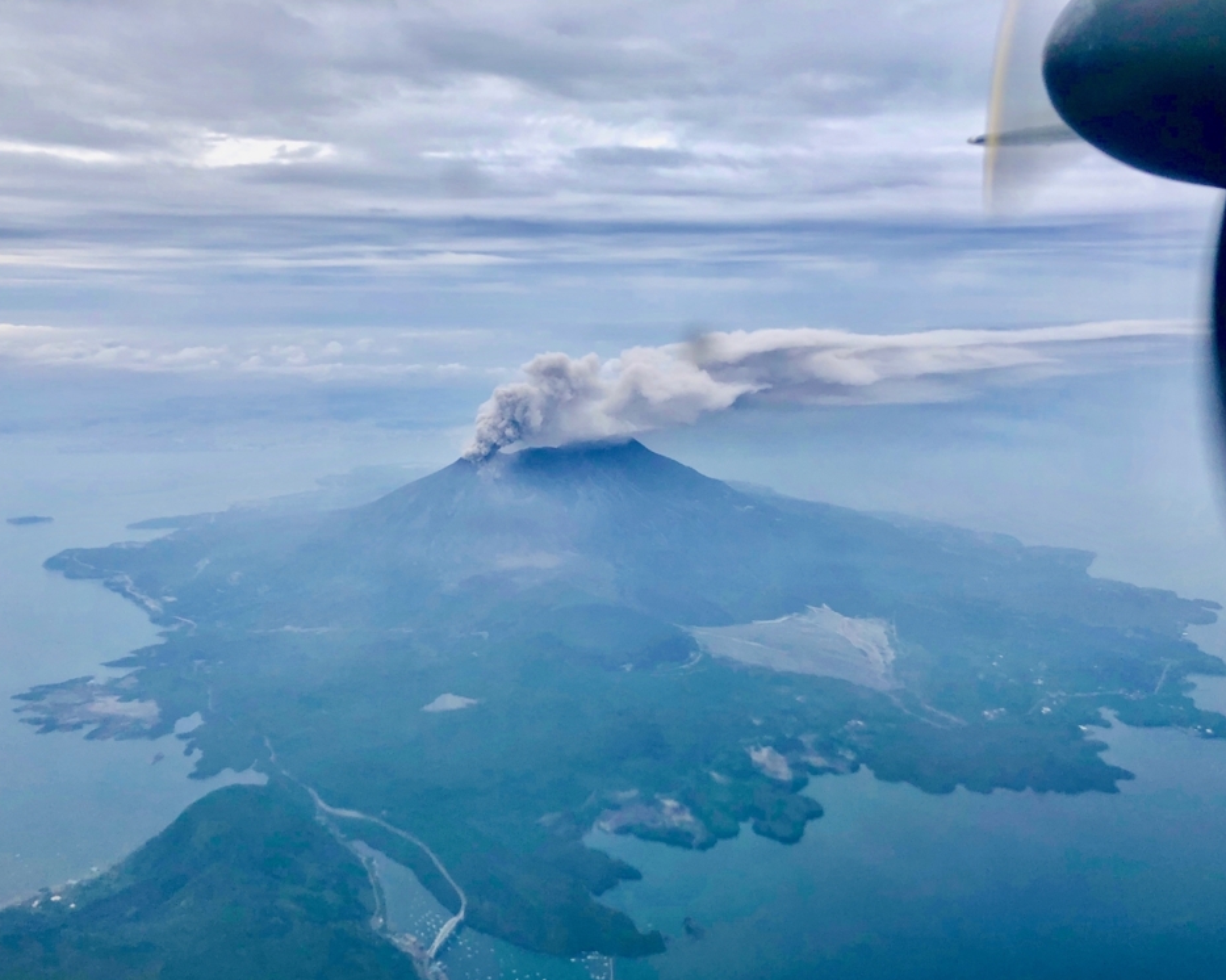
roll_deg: -0.4
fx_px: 1088
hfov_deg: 58.8
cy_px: 503
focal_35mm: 30
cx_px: 622
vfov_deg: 48.5
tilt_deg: -11.4
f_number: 1.8
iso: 20
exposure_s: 1/564
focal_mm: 4
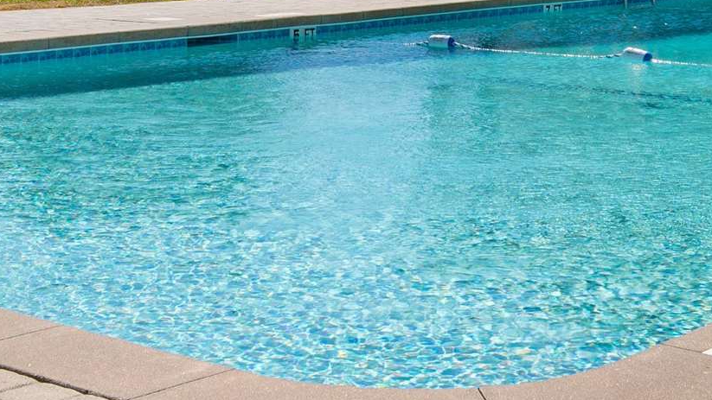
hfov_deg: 24.7
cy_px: -178
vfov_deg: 13.4
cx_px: 424
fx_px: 1624
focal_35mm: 86
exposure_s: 1/500
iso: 100
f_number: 11
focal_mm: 15
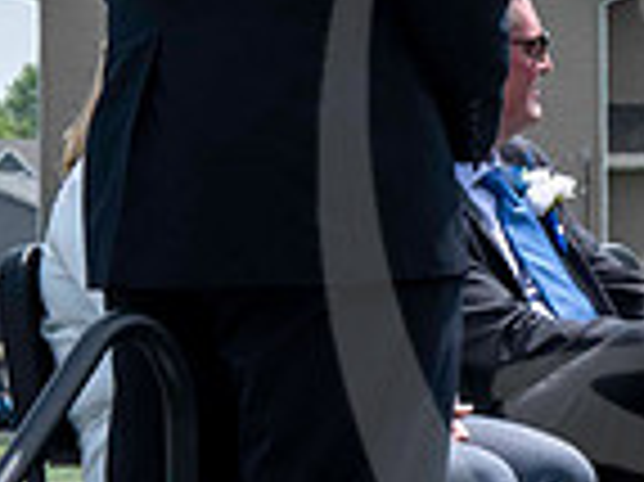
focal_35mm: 509
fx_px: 9462
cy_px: -318
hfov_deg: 3.9
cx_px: 1018
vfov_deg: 2.9
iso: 200
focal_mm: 70
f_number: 13
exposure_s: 1/250
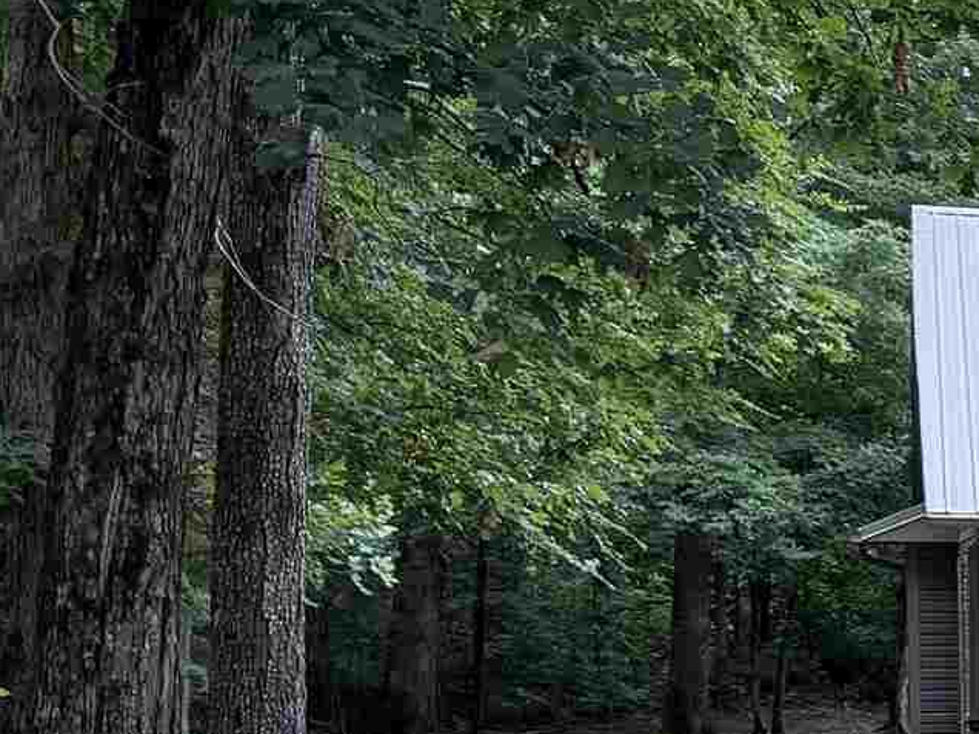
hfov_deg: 14.4
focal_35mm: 116
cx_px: 1906
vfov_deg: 12.6
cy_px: 757
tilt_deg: -3.7
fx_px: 3281
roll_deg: -0.4
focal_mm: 6.76
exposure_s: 1/146
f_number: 1.78
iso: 200
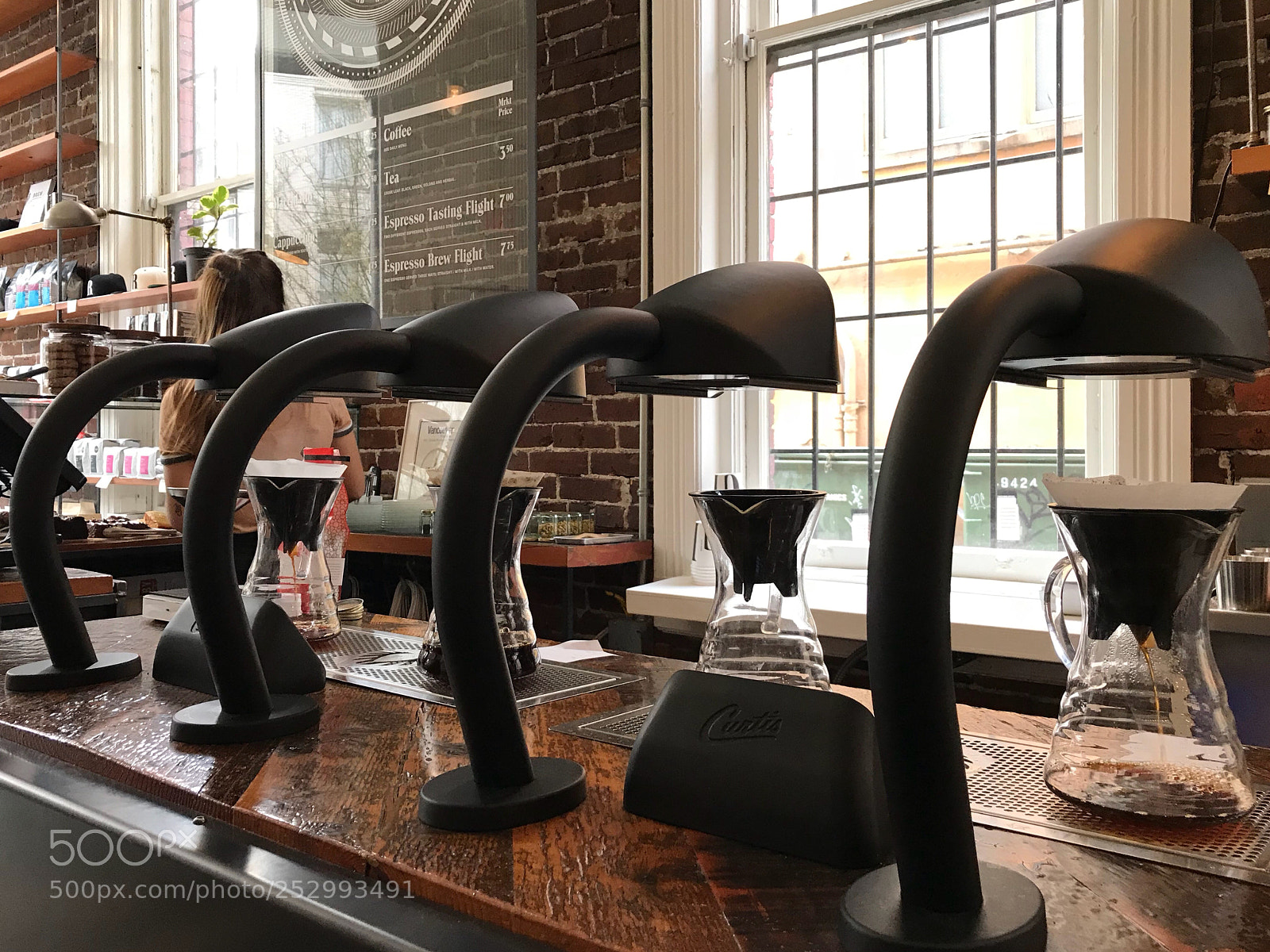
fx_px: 1027
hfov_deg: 63.4
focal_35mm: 28
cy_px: 476
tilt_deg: -0.2
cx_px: 635
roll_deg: +3.1
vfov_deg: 49.7
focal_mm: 3.99
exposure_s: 1/30
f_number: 1.8
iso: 25
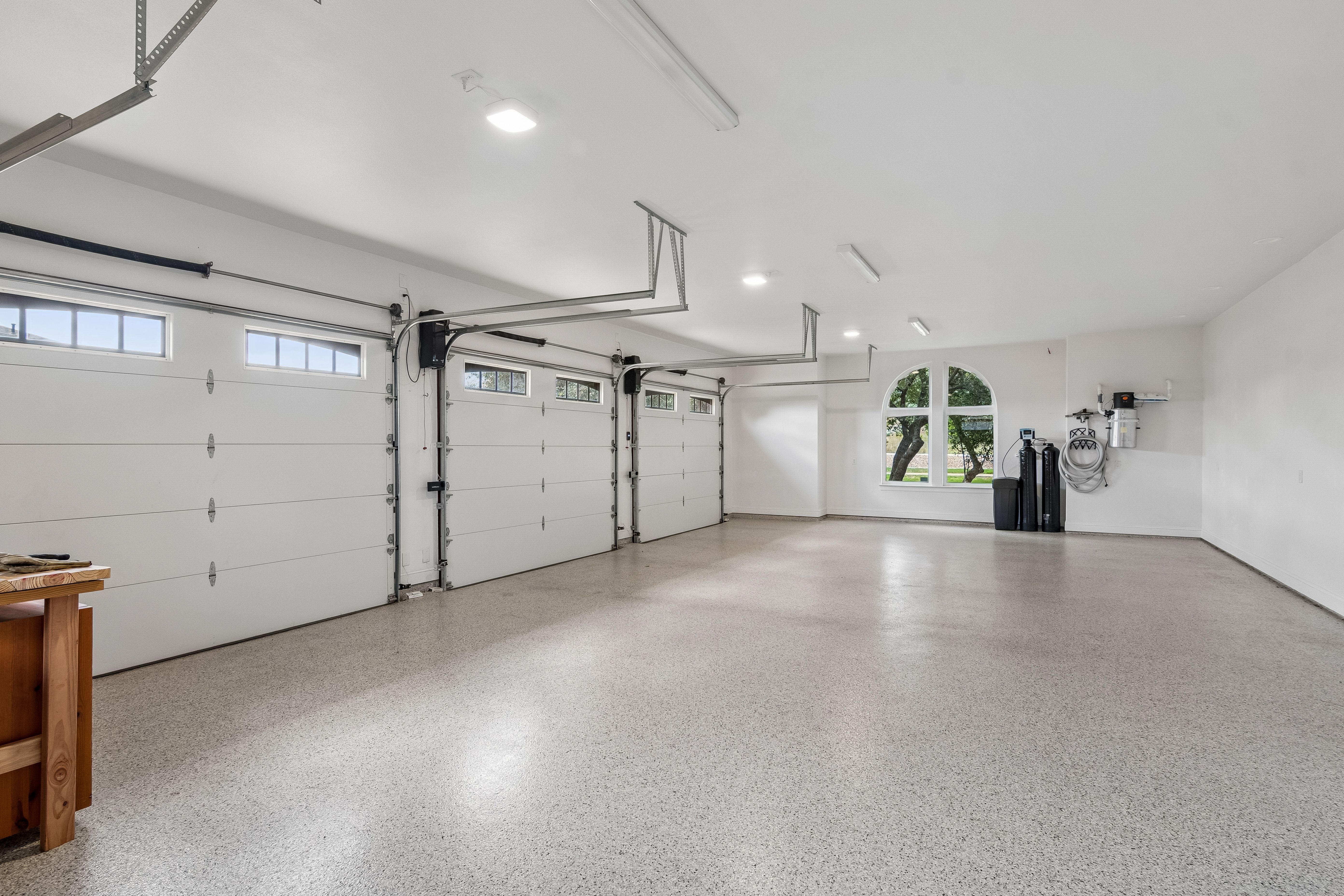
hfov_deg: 93.3
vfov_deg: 70.4
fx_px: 635
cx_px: 672
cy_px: 448
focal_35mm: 17
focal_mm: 11.5
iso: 320
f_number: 8
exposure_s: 1/40
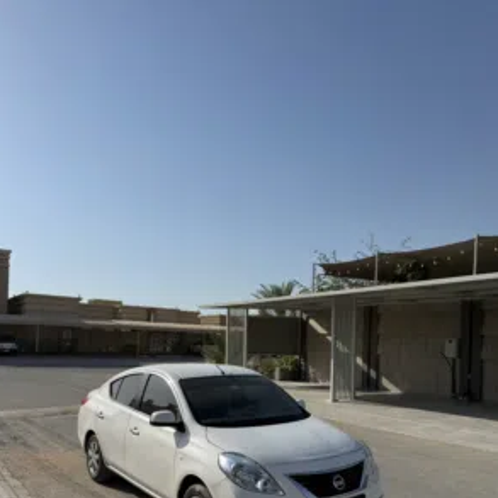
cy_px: 338
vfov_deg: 54.3
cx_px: 252
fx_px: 472
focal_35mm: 29
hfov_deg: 55.6
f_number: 1.78
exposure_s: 1/8130
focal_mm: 6.76
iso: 80
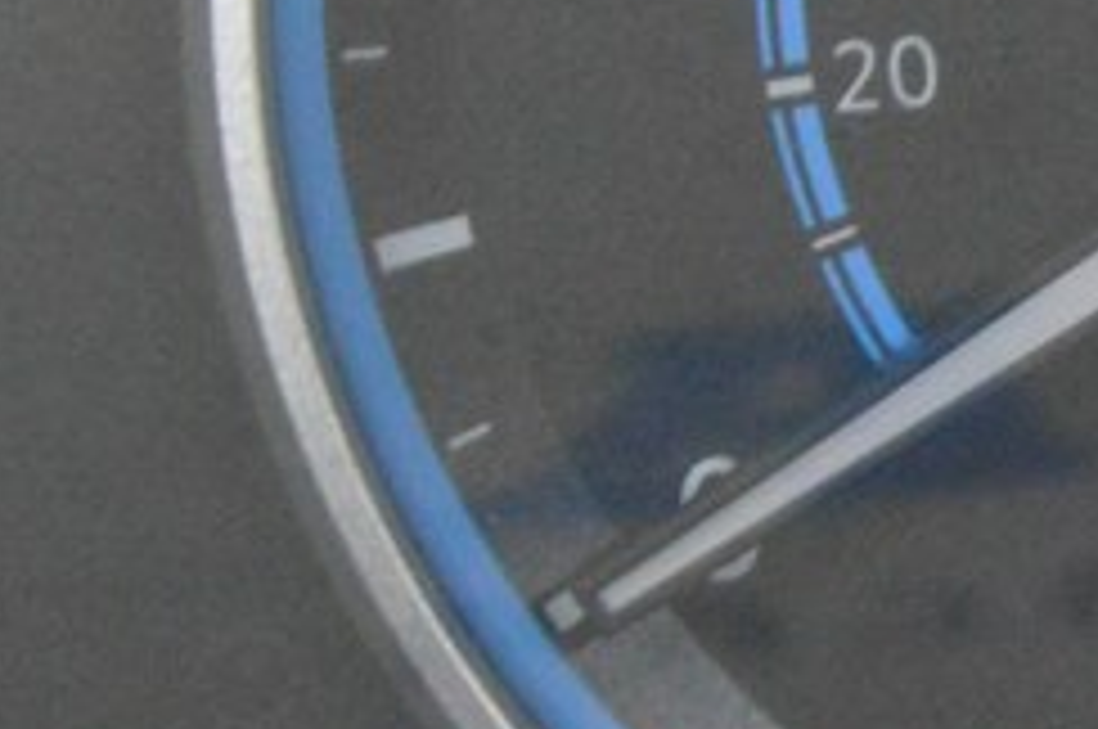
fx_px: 7676
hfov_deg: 7.9
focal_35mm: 252
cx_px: 1908
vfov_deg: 5.4
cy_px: 92
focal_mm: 40
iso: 6400
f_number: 20
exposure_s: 1/20
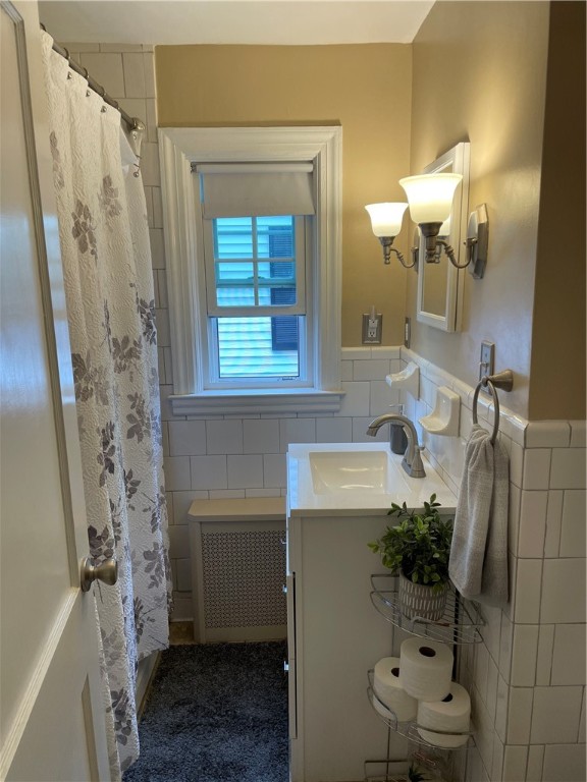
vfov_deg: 67.3
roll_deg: +1.3
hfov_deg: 53.1
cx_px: 294
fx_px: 588
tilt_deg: -12.5
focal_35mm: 26
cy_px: 391
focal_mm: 4.2
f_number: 1.6
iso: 80
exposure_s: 1/120
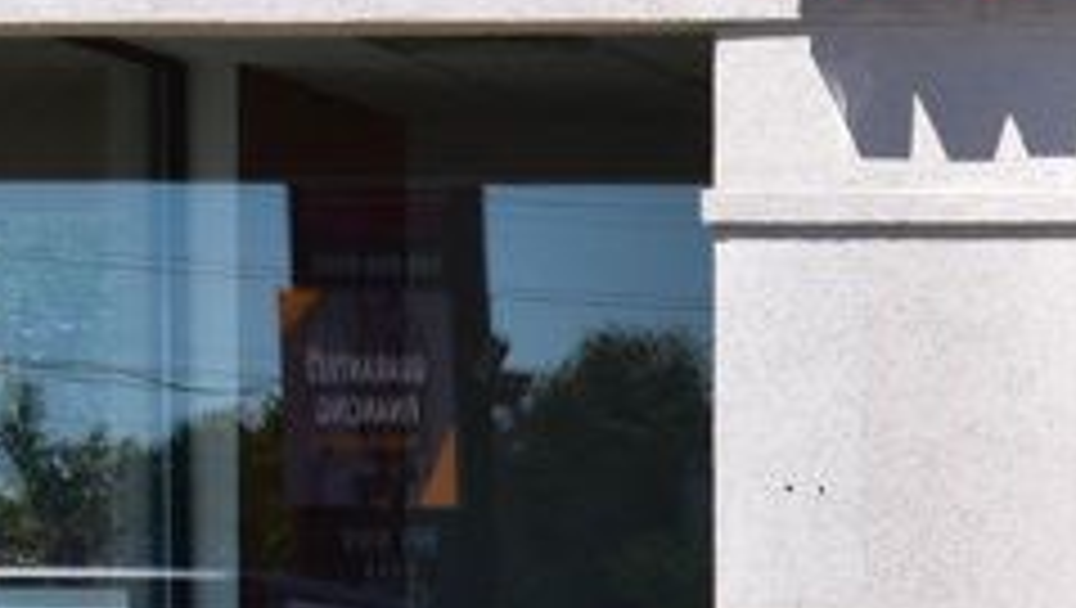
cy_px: 887
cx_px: 2026
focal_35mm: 215
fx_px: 6140
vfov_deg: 5.6
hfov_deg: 9.5
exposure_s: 1/500
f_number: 11
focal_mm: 32
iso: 320
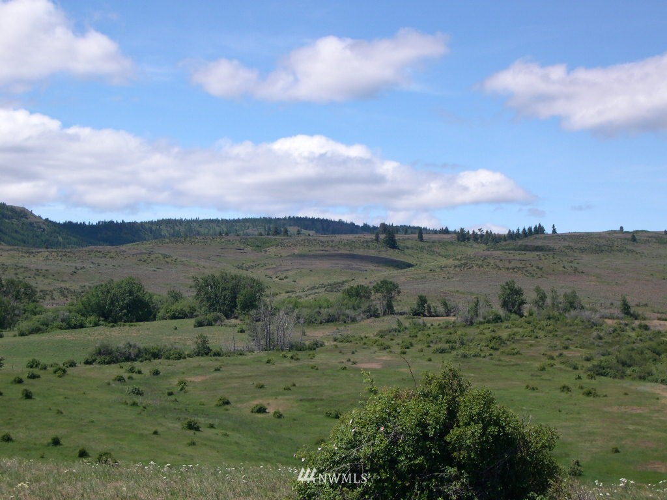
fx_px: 1387
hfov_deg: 27.0
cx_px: 334
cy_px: 250
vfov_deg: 20.4
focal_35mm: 72
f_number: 10.4
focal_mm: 15.3
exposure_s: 1/132
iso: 100
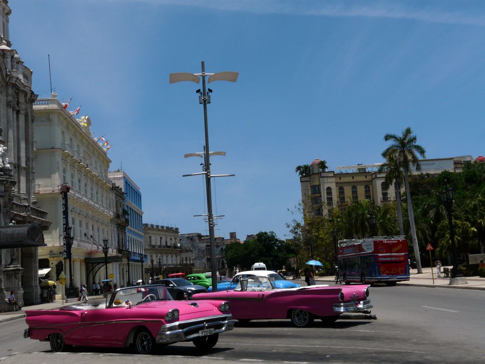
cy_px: 182
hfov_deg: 43.9
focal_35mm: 43
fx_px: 602
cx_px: 242
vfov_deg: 33.6
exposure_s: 1/500
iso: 100
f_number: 8
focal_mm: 7
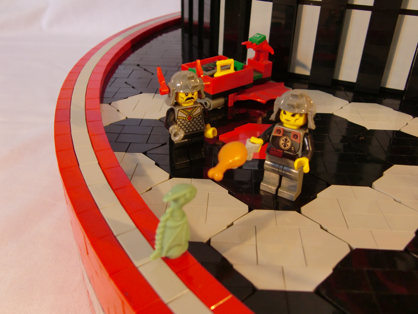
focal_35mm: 33
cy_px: 157
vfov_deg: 42.9
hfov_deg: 55.4
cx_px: 209
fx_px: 398
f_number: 2.7
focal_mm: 5.8
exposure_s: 1/125
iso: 200
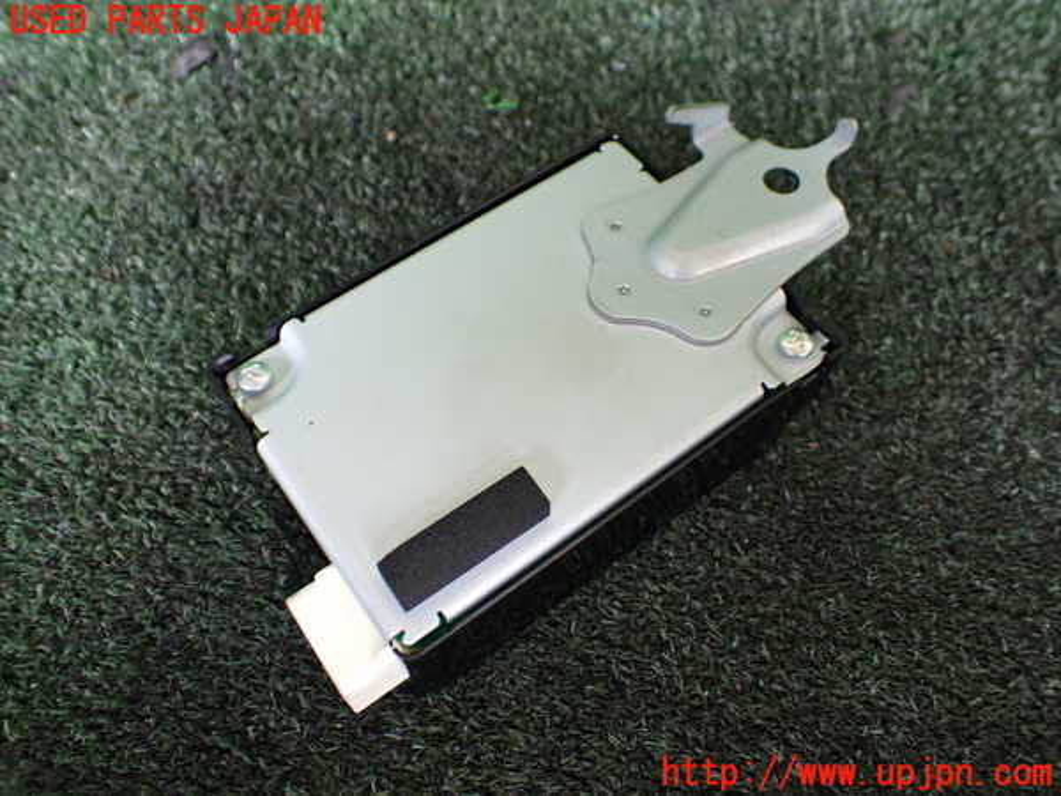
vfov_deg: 46.8
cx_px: 530
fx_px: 920
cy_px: 398
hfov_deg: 60.0
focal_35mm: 30
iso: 640
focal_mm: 5.4
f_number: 2.3
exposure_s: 1/125
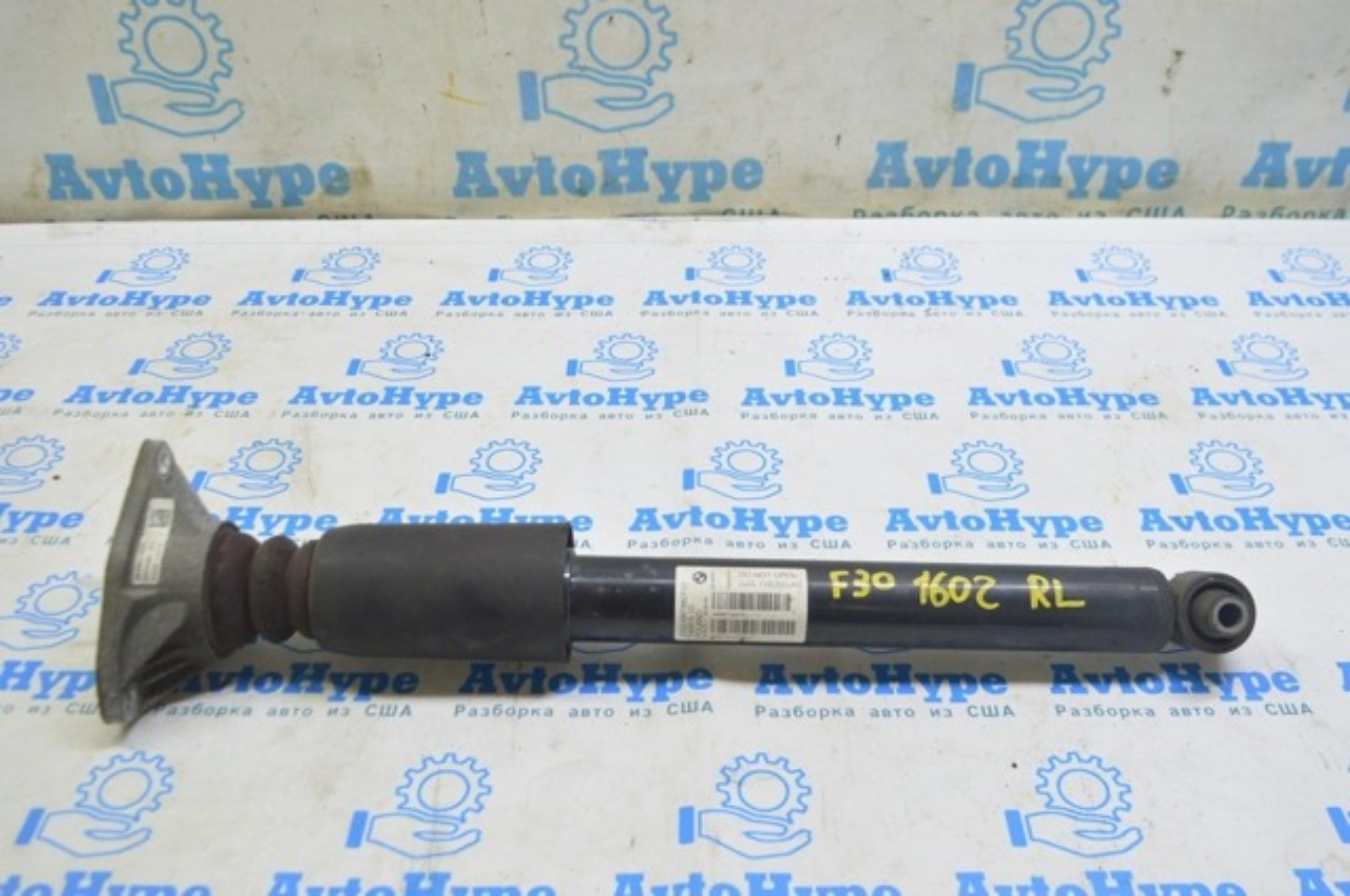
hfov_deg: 55.2
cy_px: 448
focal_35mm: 34
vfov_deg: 38.3
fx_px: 1292
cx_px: 675
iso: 400
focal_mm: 23
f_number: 5.6
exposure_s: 1/20
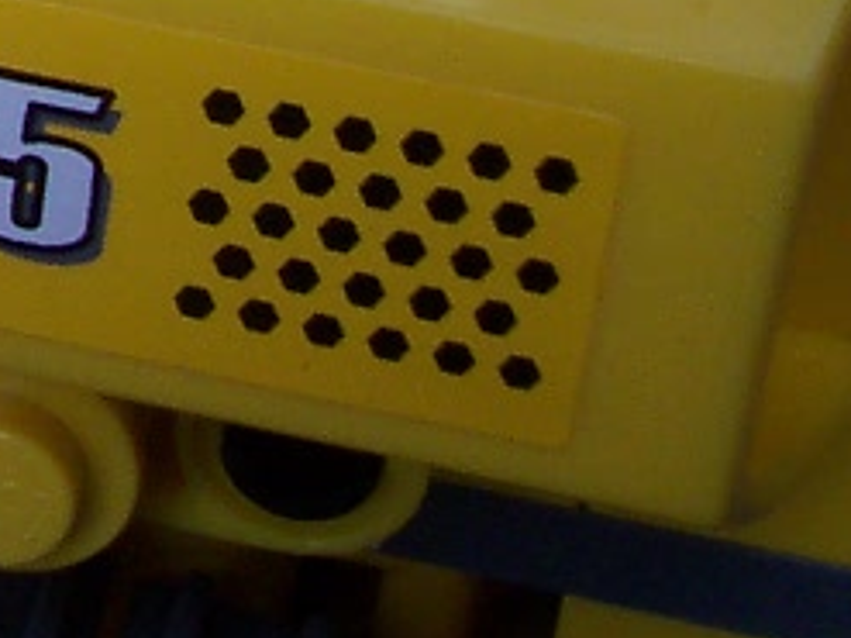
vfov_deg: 7.9
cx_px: -665
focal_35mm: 180
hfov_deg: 10.4
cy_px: -610
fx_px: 4423
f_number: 5.6
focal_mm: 5.6
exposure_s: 1/125
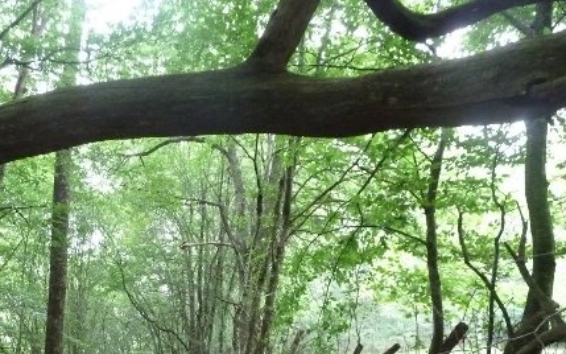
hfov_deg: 50.4
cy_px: 302
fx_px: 586
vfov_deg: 32.3
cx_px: 180
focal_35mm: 38
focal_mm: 4.1
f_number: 3.3
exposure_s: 1/25
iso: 800
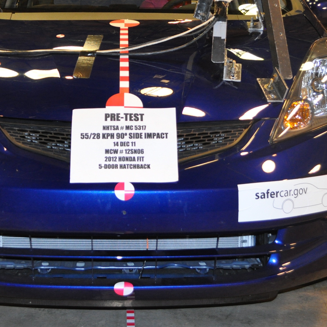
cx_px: 147
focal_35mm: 72
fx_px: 769
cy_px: 73
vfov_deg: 23.7
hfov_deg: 24.0
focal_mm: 22
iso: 800
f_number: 3.8
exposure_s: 1/60
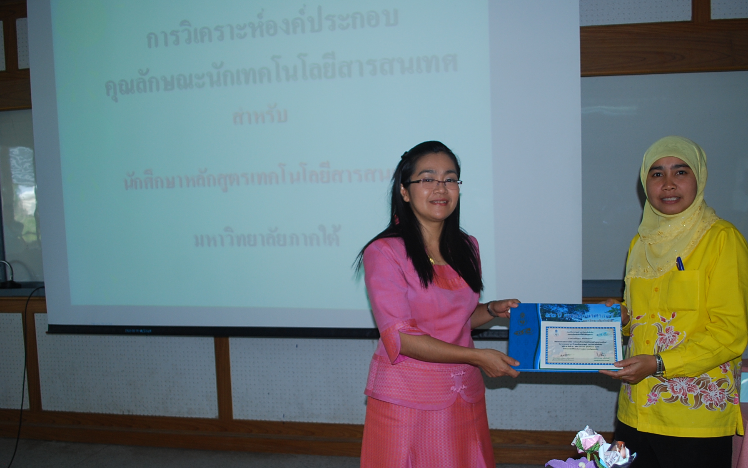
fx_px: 673
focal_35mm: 33
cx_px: 397
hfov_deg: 58.1
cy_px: 268
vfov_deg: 38.3
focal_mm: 20
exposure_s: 1/60
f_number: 3.8
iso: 200
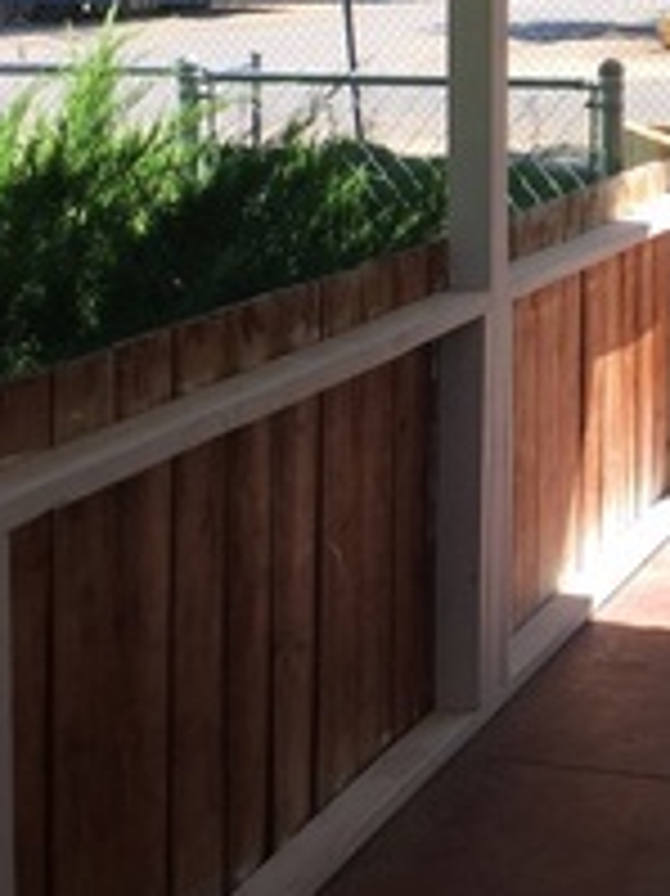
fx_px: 1886
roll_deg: -0.1
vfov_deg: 26.2
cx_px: 735
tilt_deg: -4.5
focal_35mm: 73
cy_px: 167
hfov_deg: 19.3
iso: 32
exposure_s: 1/549
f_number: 2.2
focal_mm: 4.15
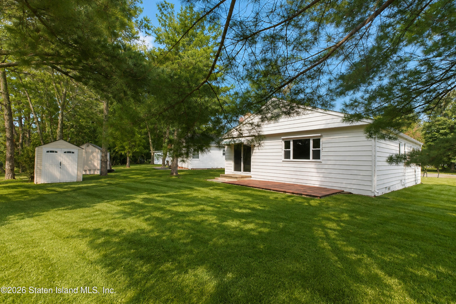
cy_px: 152
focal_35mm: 15
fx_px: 190
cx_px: 228
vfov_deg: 77.3
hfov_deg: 100.4
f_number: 10
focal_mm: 10
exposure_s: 1/100
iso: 250
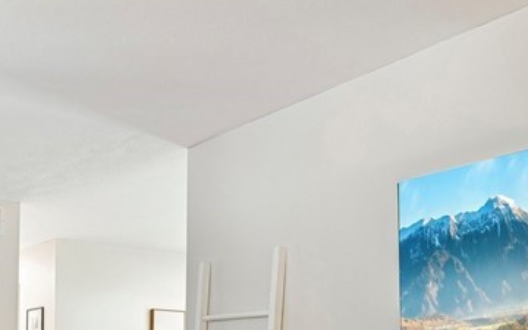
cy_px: 376
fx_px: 619
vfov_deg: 27.0
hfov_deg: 38.2
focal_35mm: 43
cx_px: -56
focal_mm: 14
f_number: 5
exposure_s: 1/4
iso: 200
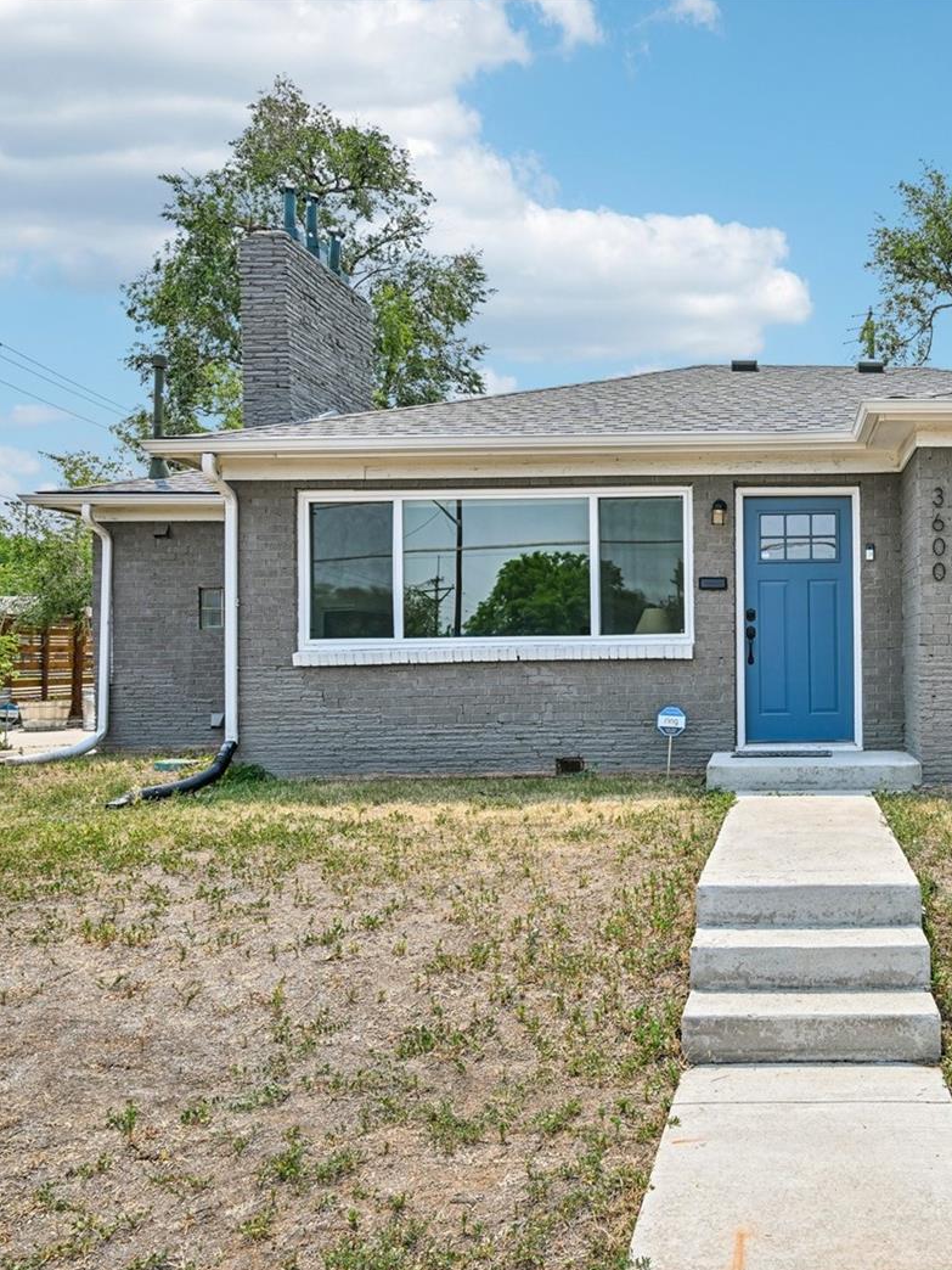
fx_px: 1054
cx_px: 796
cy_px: 642
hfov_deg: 45.5
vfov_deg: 62.1
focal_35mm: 29
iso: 64
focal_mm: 19.5
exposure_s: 1/80
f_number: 10
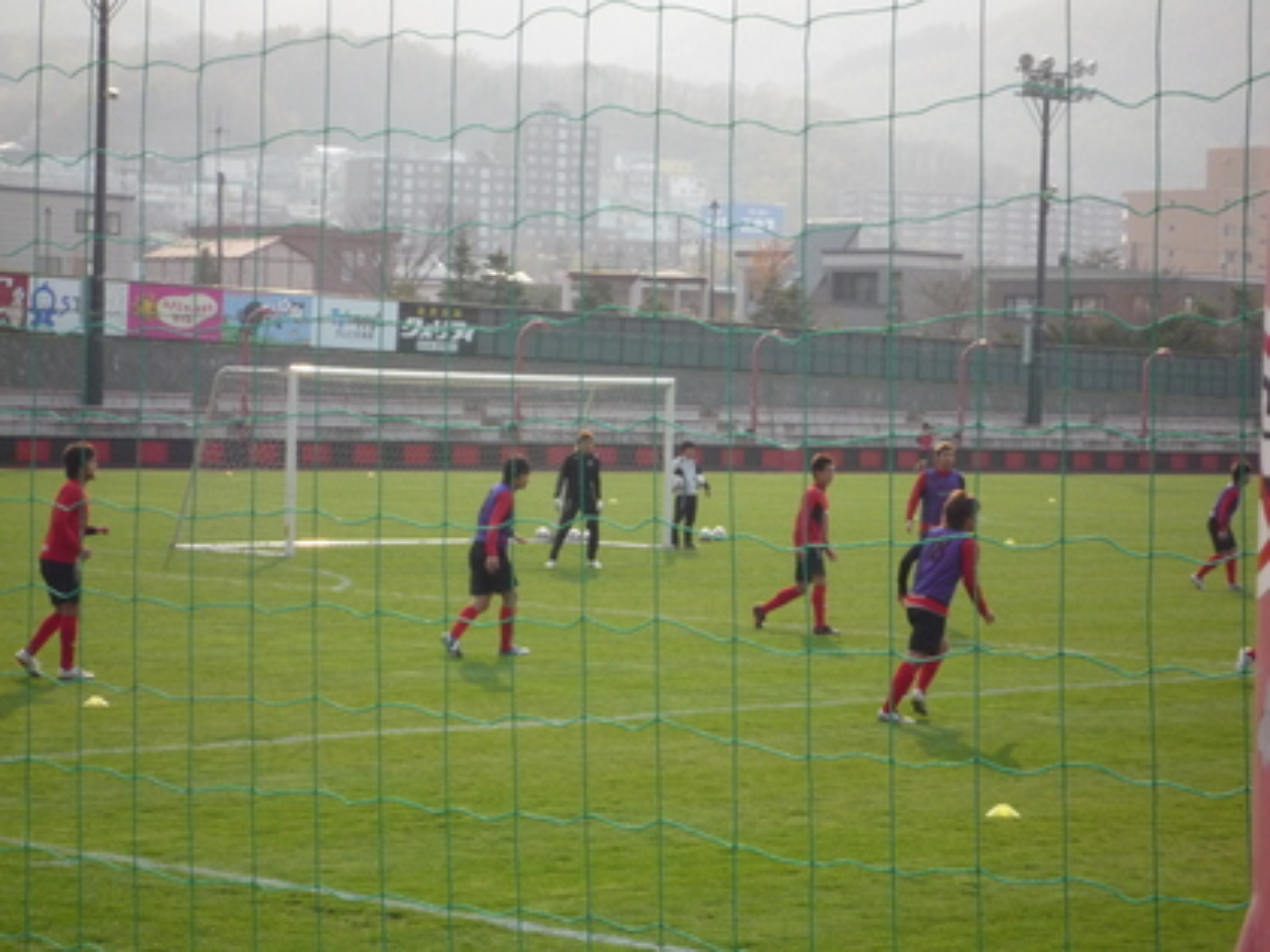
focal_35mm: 100
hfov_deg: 19.6
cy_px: 476
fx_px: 3669
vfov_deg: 14.8
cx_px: 635
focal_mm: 17.6
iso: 320
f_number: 5.6
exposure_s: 1/500
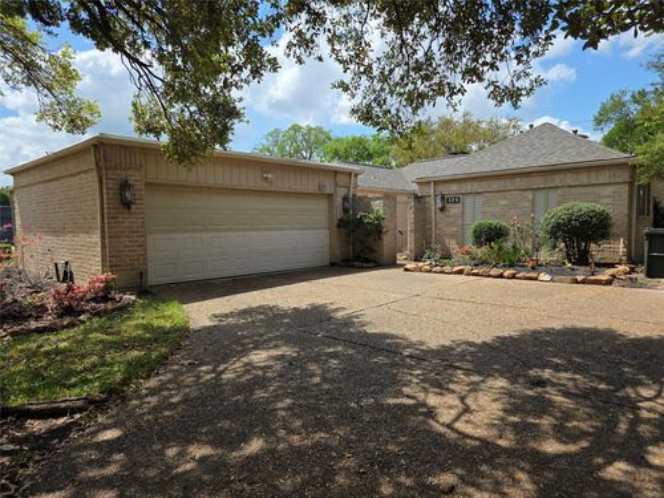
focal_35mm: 23
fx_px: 441
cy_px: 249
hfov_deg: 73.9
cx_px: 332
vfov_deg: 58.9
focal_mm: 6.3
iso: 80
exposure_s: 1/5296
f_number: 1.7
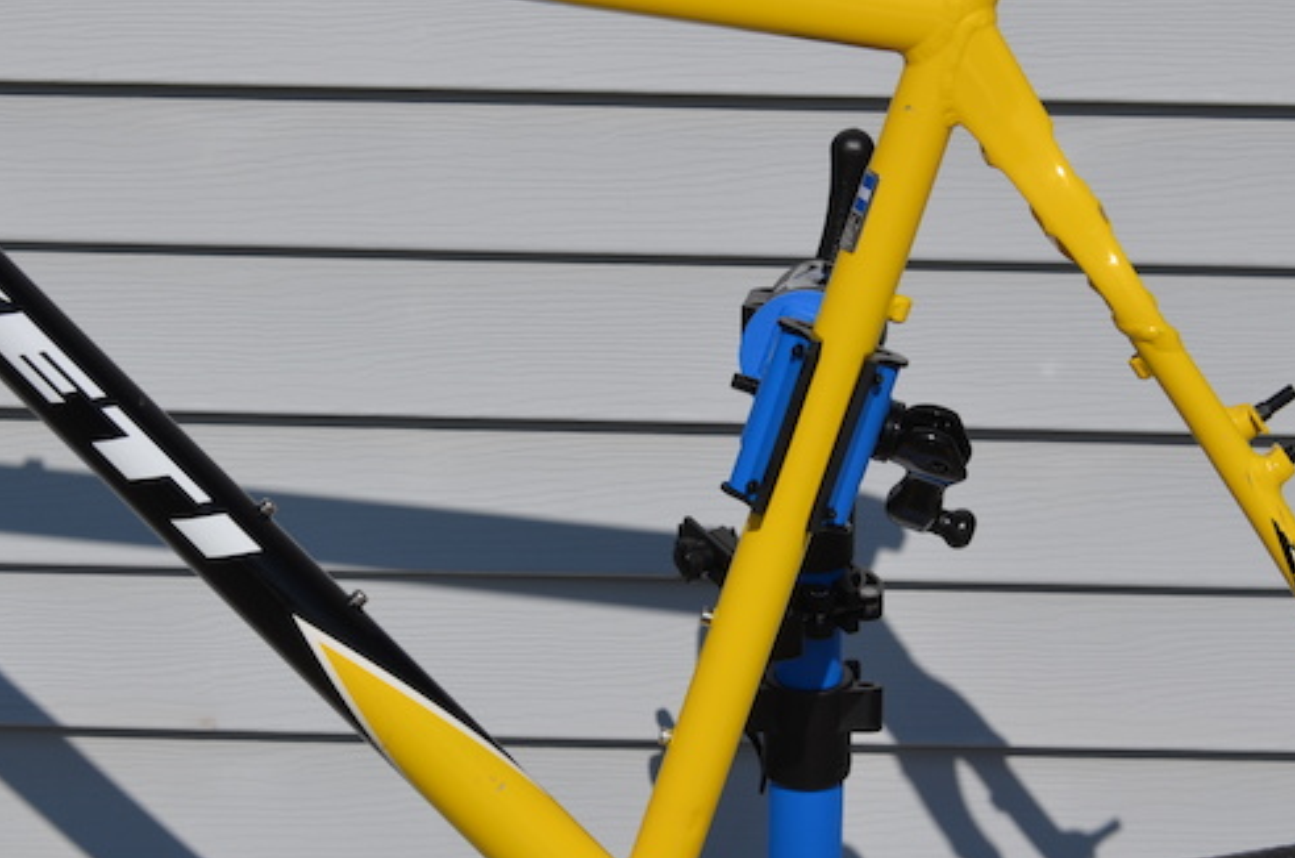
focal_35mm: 122
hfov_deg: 16.8
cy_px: 361
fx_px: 4380
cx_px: 574
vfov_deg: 11.2
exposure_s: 1/250
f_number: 8
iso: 100
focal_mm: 50
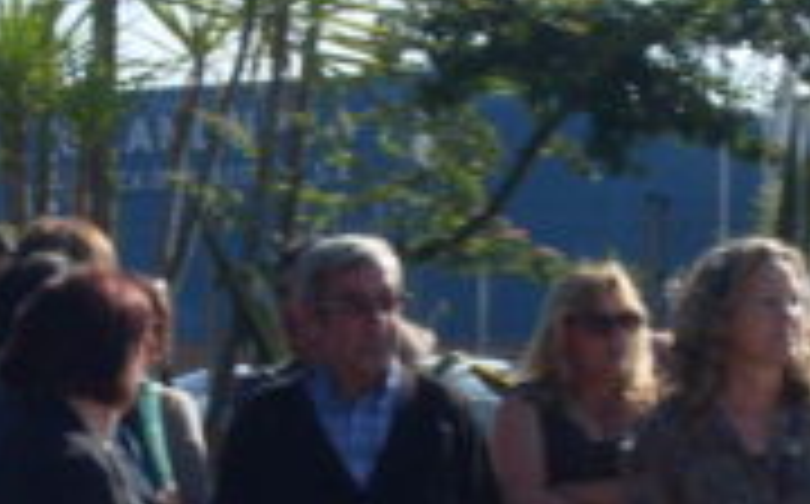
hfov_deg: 12.4
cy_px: 515
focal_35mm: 168
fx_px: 3704
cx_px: 202
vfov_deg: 7.7
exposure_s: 1/180
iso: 80
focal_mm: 6.3
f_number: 8.4
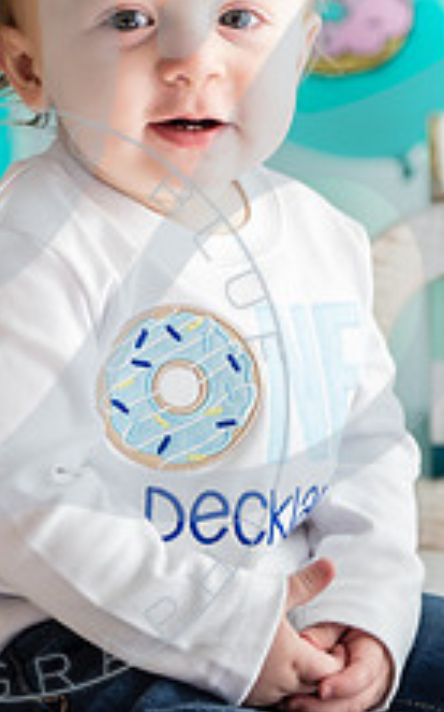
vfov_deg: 14.4
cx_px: 135
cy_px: 158
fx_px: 2809
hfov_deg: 9.0
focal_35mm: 145
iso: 400
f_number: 2.8
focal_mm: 70
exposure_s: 1/200
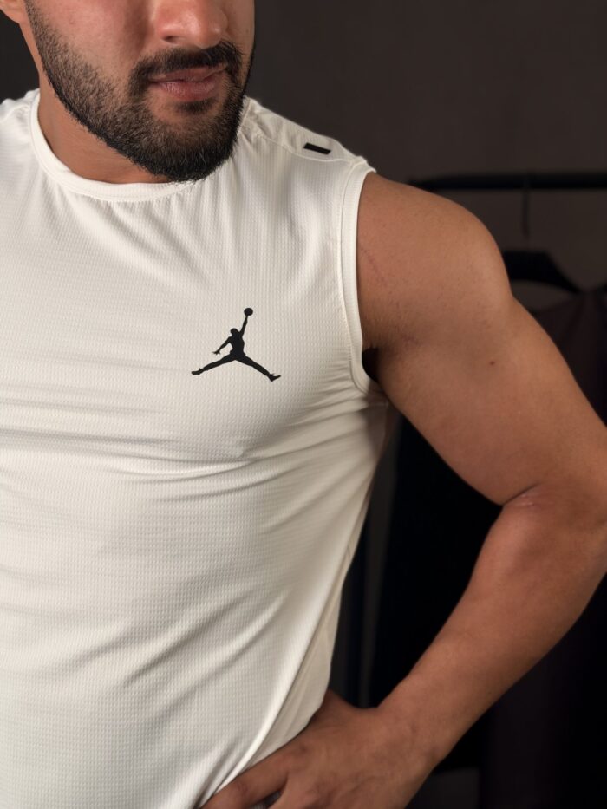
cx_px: 304
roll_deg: -1.9
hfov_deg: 30.3
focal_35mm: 48
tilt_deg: -10.3
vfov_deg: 39.7
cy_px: 404
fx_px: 1122
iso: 64
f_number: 1.78
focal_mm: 6.76
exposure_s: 1/557
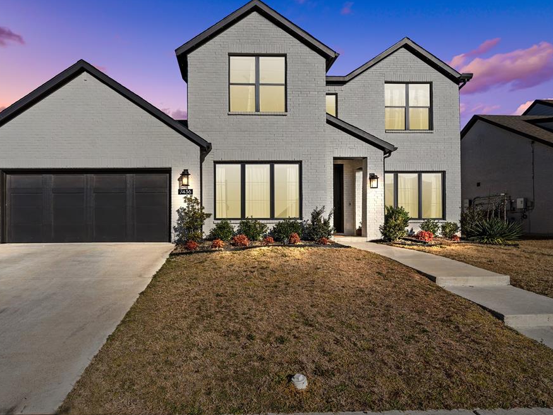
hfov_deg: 87.1
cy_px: 203
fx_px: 288
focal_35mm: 18
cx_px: 233
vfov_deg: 71.6
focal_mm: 16
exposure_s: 1/400
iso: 100
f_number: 8
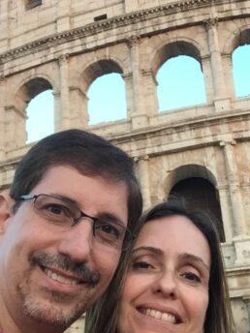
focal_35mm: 54
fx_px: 520
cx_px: 133
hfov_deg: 27.0
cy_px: 190
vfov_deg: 35.5
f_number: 2.2
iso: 50
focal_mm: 2.65
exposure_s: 1/33
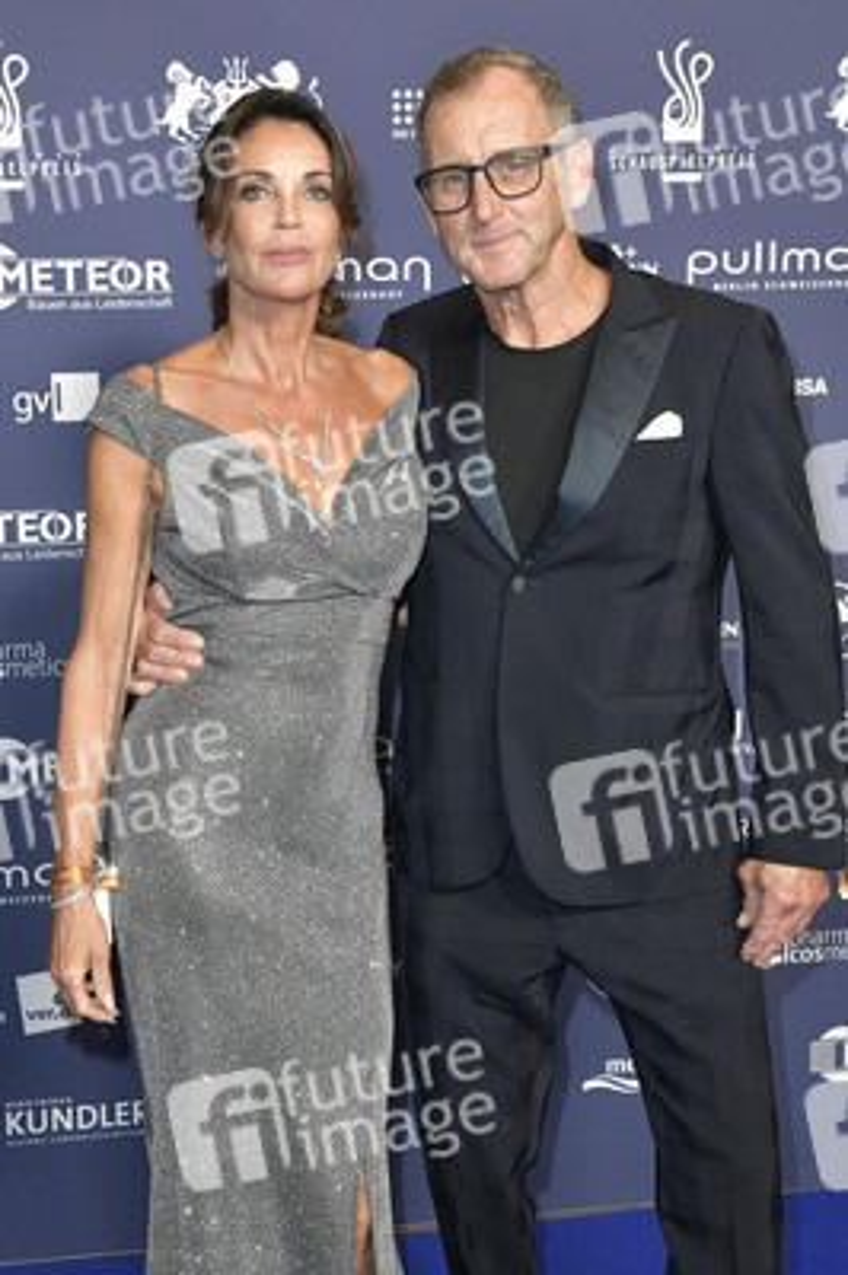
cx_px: 424
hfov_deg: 35.0
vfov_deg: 50.7
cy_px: 638
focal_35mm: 38
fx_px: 1345
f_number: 6.3
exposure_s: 1/250
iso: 2000
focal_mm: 38
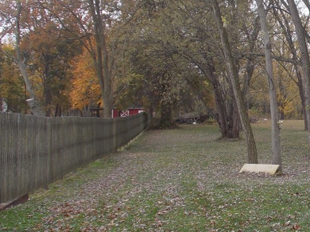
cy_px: 97
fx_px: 645
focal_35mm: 72
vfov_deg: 20.4
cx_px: 323
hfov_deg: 25.5
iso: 80
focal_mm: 6
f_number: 3.6
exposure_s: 1/200
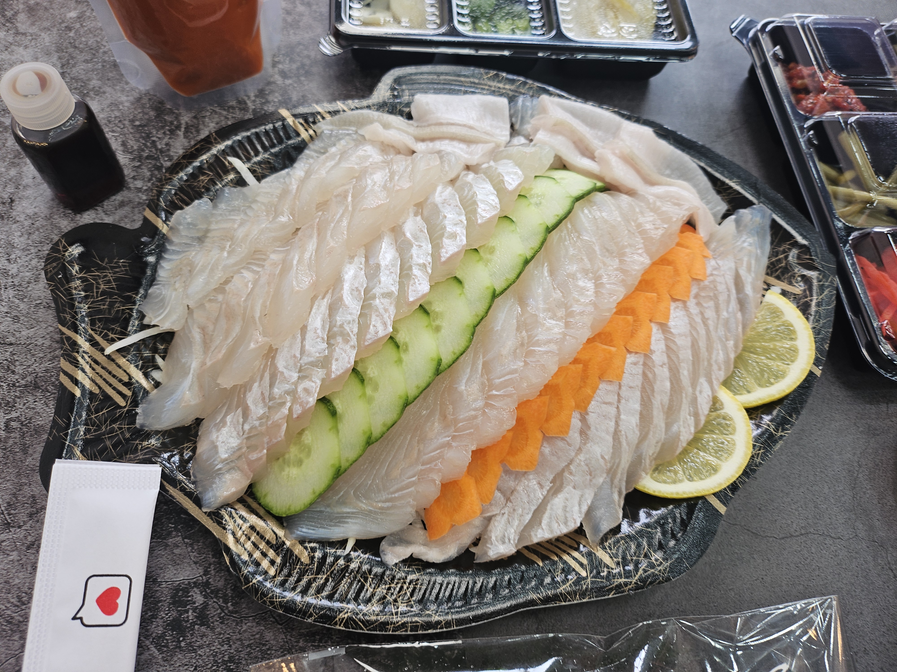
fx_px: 622
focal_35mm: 24
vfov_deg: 56.8
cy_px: 336
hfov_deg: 71.6
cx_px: 448
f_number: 1.8
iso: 50
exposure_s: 1/153
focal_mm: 5
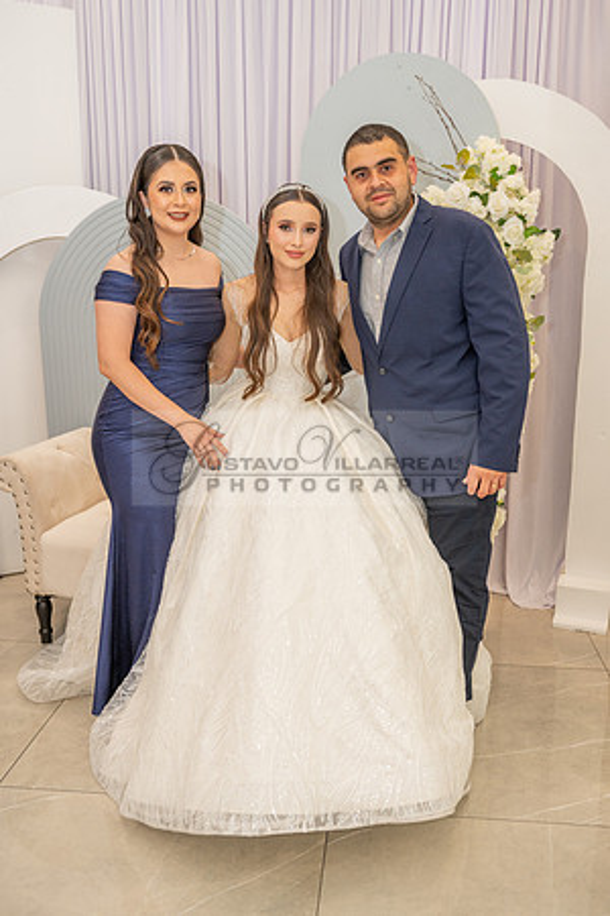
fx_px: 864
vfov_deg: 55.8
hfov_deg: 38.9
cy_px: 458
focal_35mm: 34
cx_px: 305
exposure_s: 1/160
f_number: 3.5
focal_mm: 34
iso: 640
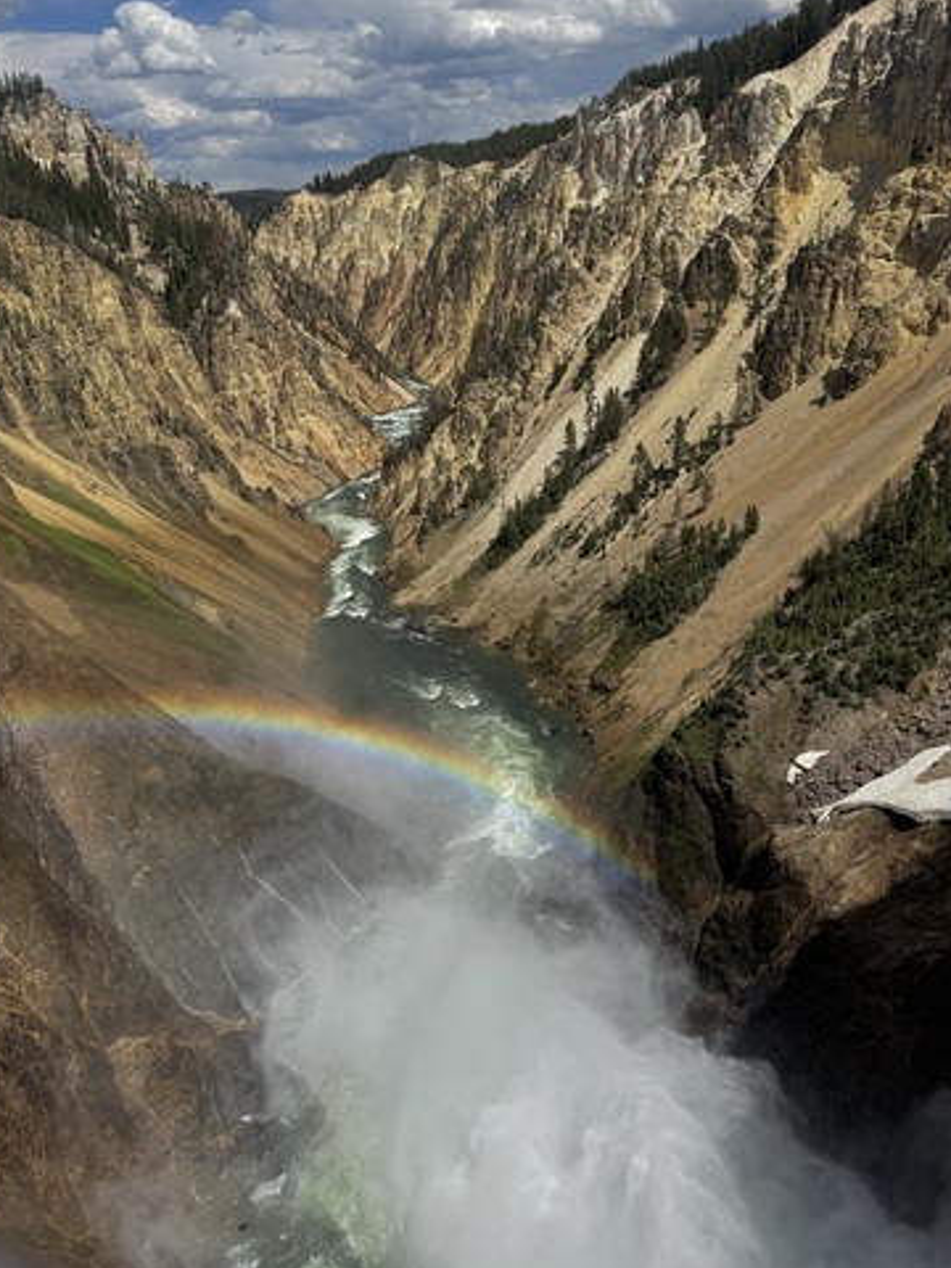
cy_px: 637
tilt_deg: -23.2
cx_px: 478
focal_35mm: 26
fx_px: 952
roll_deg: +4.2
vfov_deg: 67.3
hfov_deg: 53.1
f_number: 1.78
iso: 80
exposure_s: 1/9009
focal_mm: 6.76
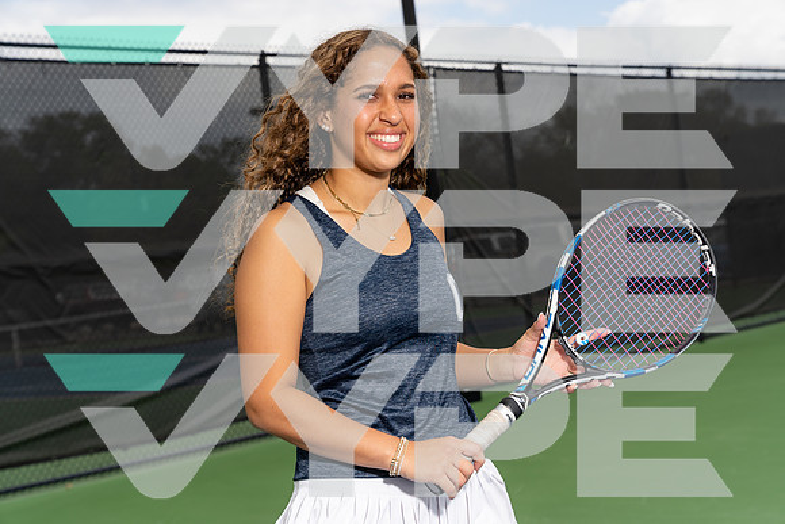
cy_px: 262
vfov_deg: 20.9
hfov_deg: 31.0
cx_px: 392
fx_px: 1418
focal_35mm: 65
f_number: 6.3
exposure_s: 1/250
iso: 100
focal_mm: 65
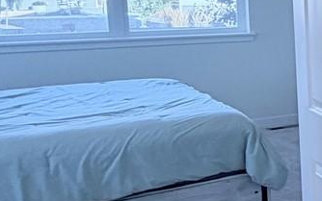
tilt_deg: -5.4
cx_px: 688
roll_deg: -0.7
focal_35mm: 71
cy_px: 44
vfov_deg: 18.2
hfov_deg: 17.4
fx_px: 623
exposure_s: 1/120
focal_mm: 2.22
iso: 125
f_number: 2.2
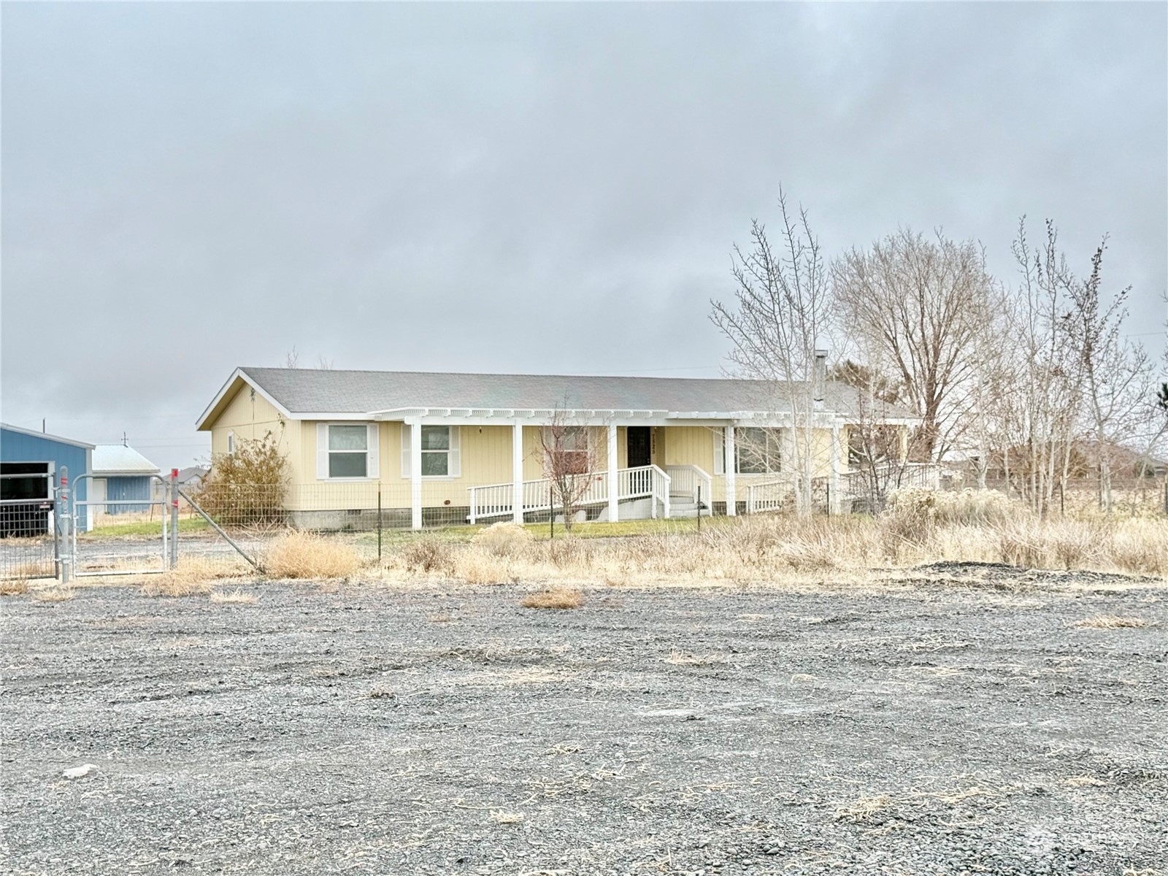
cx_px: 584
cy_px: 438
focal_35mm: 48
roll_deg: +0.9
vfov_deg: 30.3
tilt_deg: +2.2
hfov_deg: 39.7
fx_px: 1620
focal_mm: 6.76
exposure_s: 1/928
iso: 64
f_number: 1.78
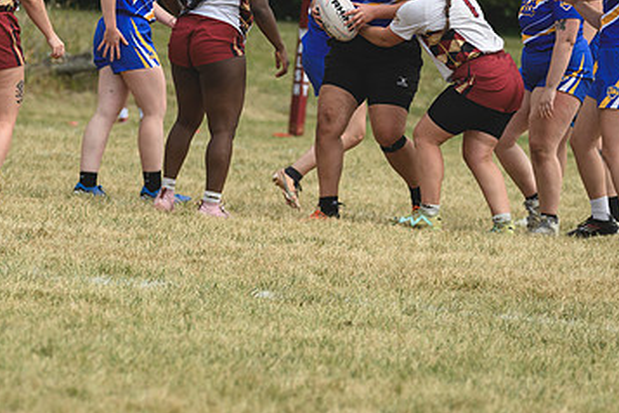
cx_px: 175
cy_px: 82
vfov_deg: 2.2
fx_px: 10883
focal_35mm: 633
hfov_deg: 3.3
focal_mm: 260
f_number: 5.6
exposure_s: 1/1000
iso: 220
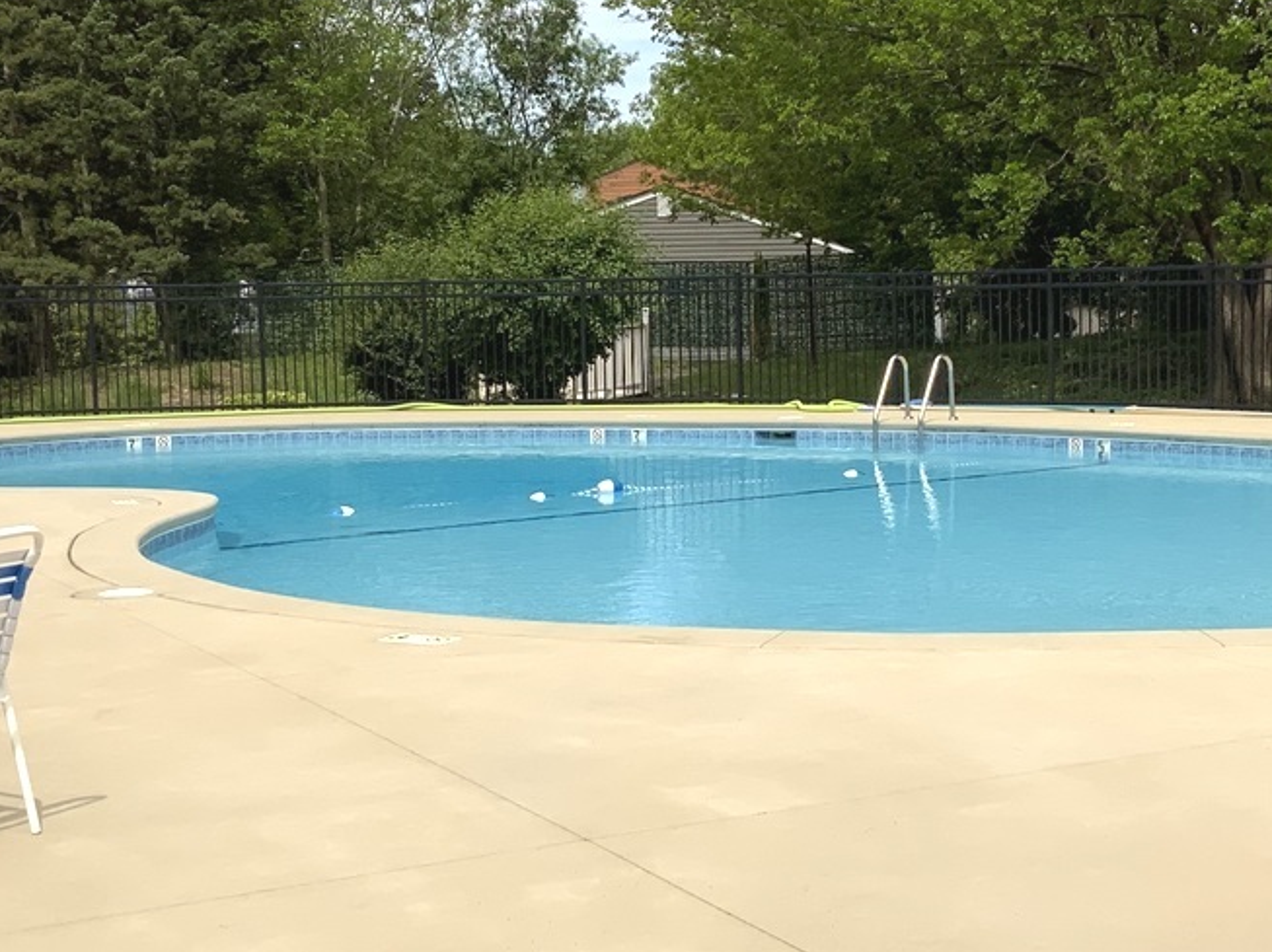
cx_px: 730
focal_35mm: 64
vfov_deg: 22.9
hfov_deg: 30.2
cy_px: 493
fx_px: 2350
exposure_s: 1/3125
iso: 20
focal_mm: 3
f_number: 1.8
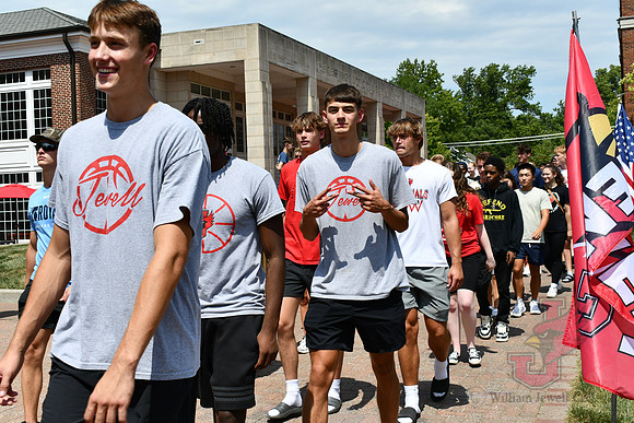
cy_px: 212
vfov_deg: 26.5
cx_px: 317
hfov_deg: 38.9
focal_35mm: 51
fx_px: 898
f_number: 9
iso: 100
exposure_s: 1/320
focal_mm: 34
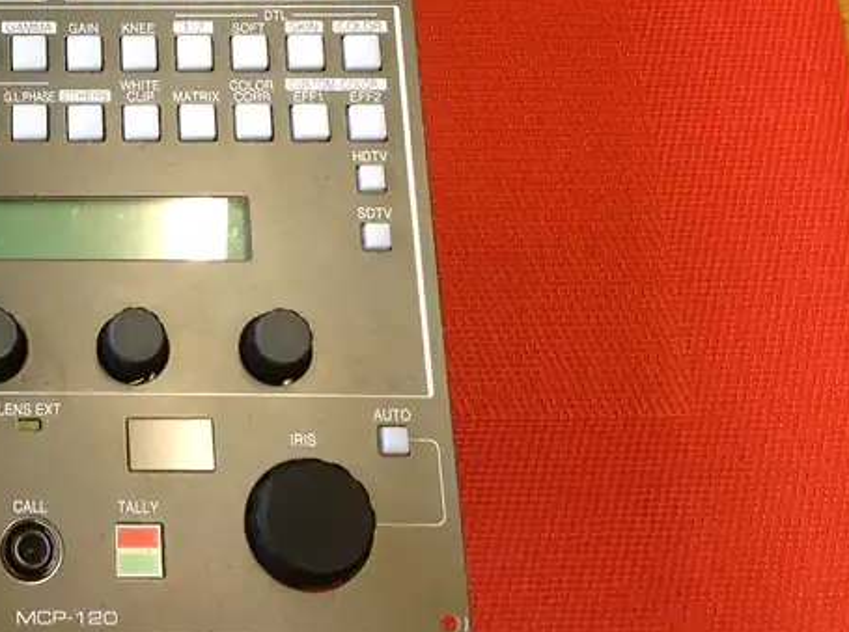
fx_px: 1884
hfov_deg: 24.2
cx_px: -19
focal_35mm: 77
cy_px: 50
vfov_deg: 18.7
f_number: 2.4
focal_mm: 4.28
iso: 64
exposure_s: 1/30
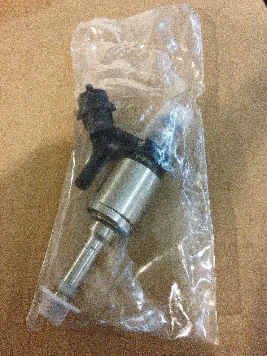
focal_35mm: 35
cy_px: 178
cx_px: 134
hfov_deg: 40.7
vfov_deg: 52.6
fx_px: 360
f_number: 2.4
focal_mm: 4.28
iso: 800
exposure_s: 1/17
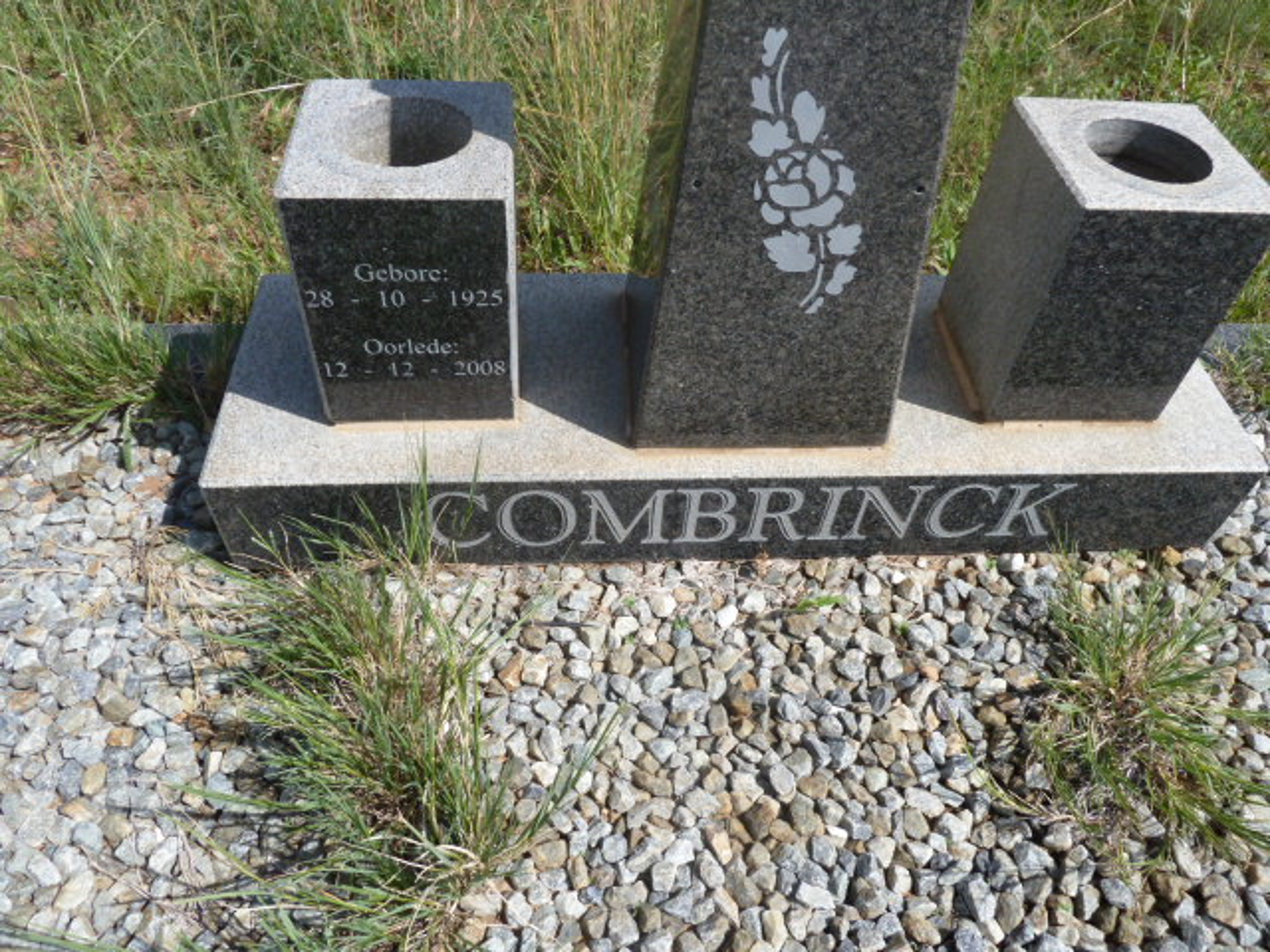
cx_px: 635
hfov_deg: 69.4
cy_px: 476
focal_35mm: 25
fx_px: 917
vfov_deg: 54.9
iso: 80
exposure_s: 1/400
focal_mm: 4.1
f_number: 4.5
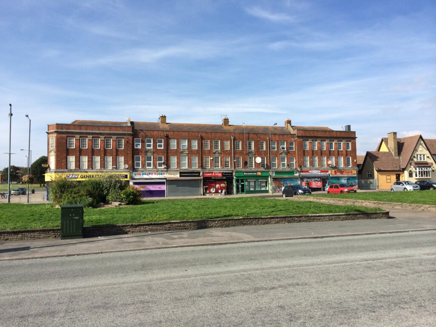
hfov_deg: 60.0
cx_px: 218
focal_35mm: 30
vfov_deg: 46.8
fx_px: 378
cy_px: 164
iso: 40
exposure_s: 1/2283
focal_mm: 4.12
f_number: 2.2
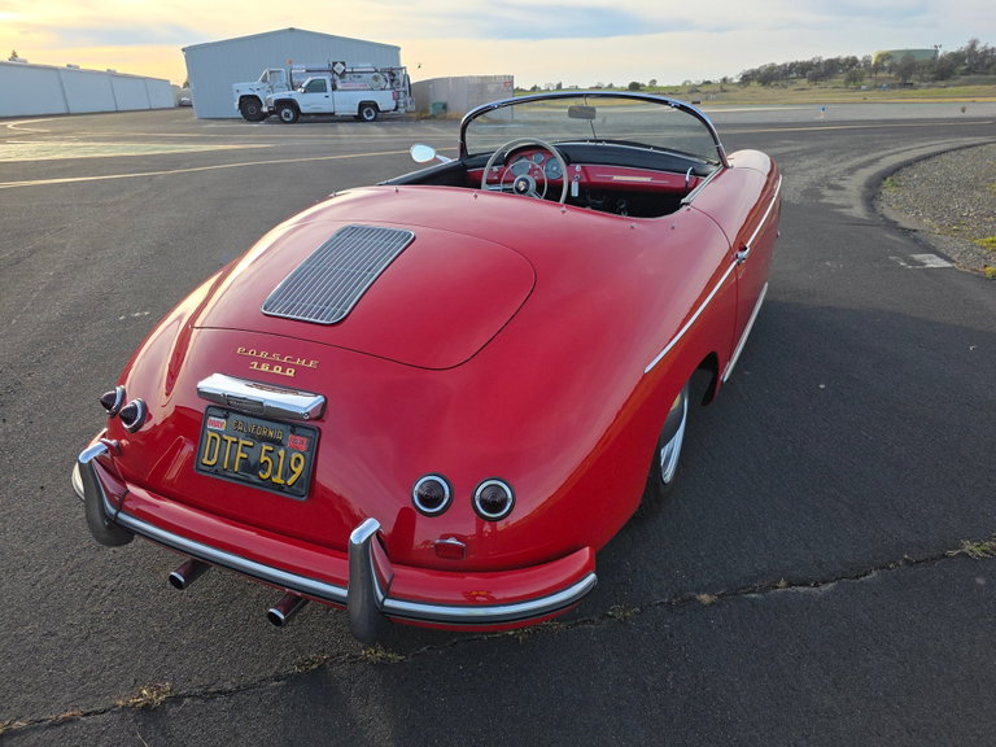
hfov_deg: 73.9
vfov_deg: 58.9
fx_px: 662
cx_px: 498
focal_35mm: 23
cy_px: 374
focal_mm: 6.3
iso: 80
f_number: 1.7
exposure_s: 1/3075
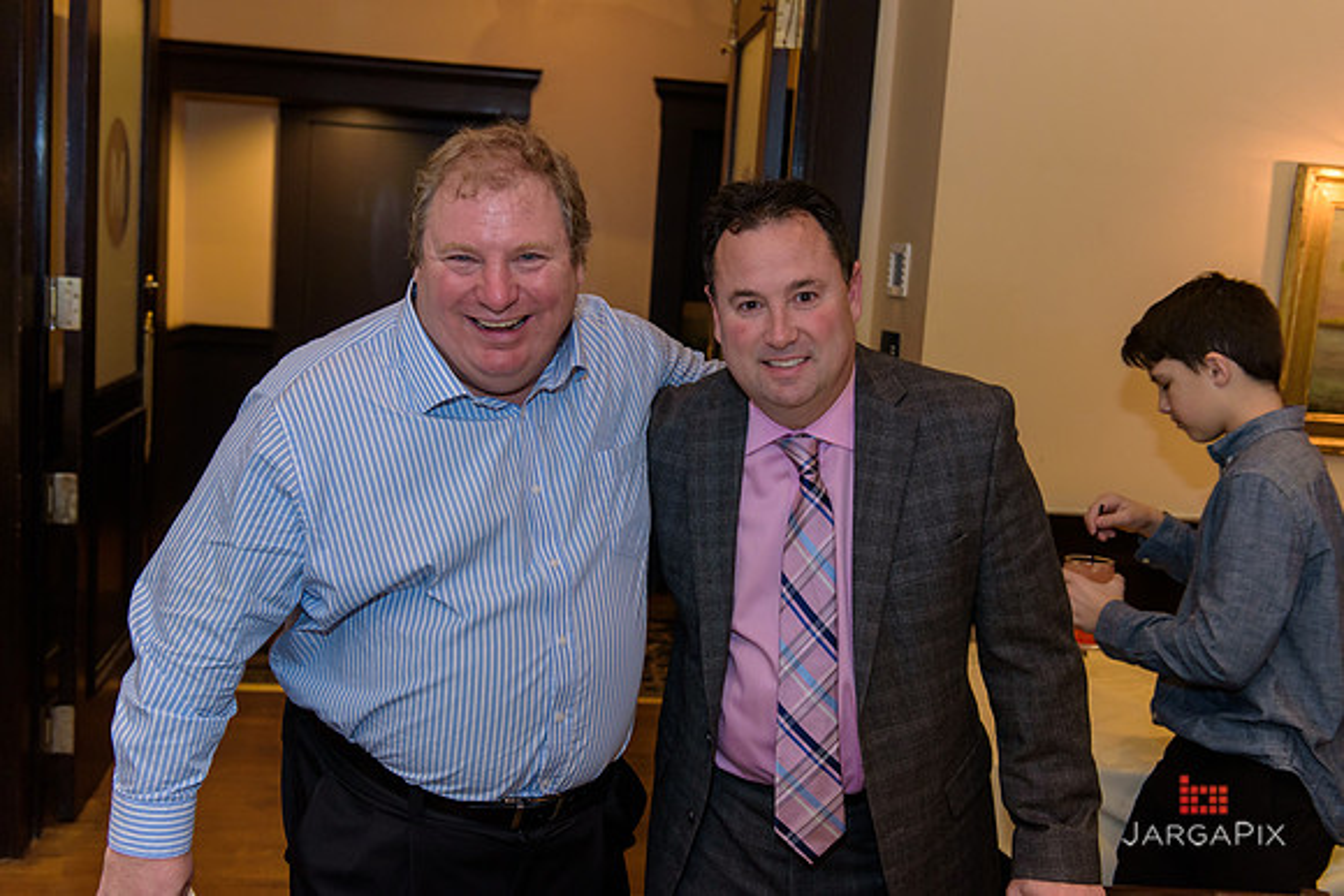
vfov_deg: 35.1
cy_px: 448
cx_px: 672
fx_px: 1419
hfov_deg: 50.7
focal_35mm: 38
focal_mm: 38
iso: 1600
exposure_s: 1/125
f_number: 3.2
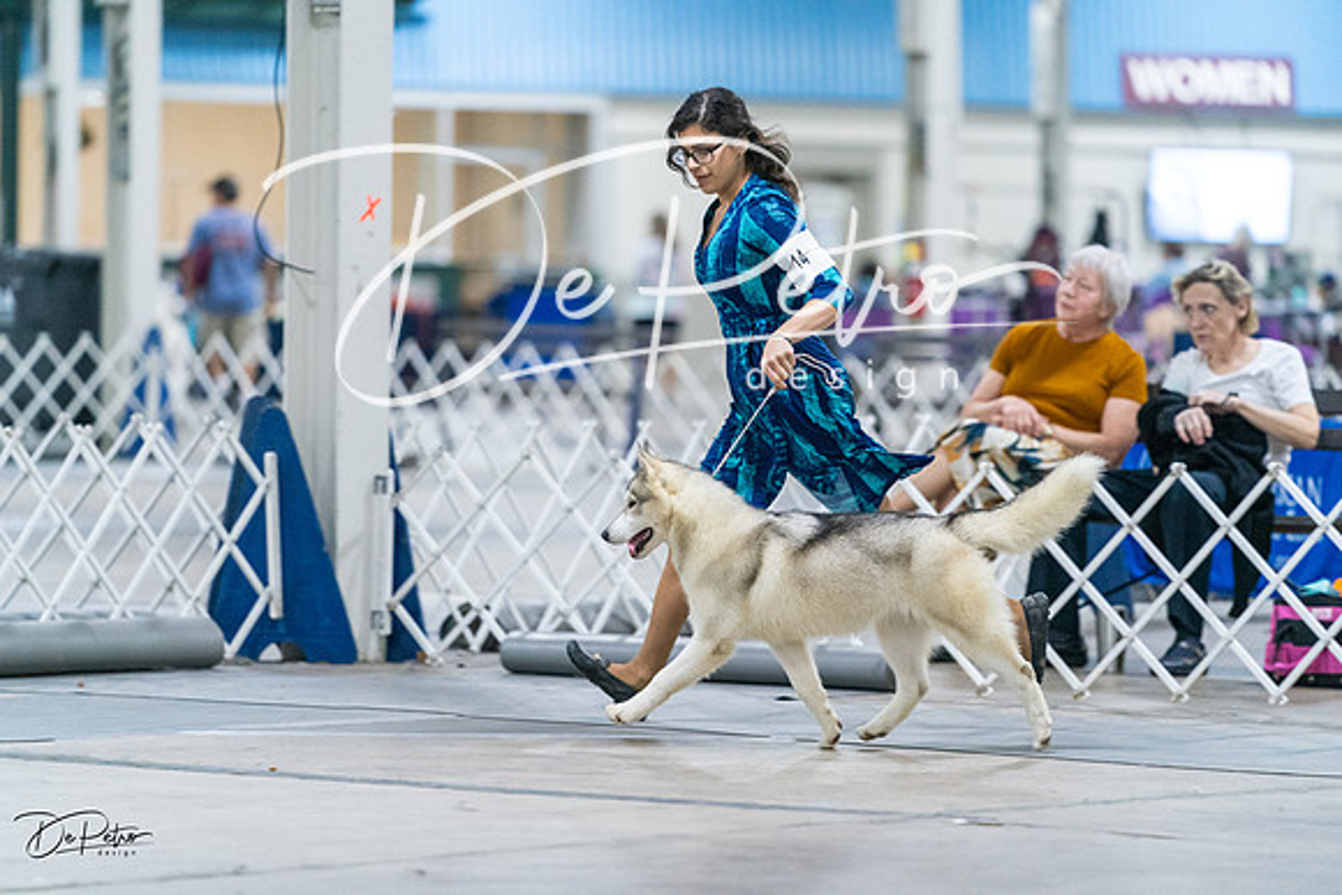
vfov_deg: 6.9
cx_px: 671
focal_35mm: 200
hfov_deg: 10.3
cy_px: 448
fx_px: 7457
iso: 6400
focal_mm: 200
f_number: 3.2
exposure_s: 1/250
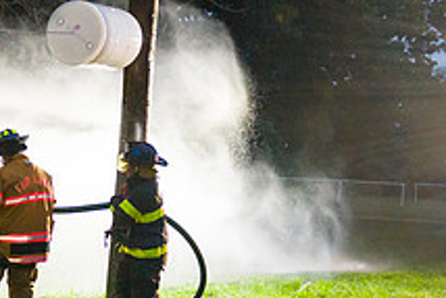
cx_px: -85
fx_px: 1475
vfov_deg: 11.5
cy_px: 242
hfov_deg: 16.5
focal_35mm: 119
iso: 6400
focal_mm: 44
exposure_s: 1/200
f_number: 3.2
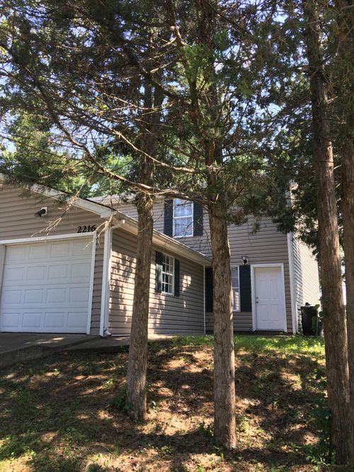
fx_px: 396
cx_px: 177
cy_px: 236
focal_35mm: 29
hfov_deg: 48.2
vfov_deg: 61.7
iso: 25
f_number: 2.2
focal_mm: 4.15
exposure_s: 1/154
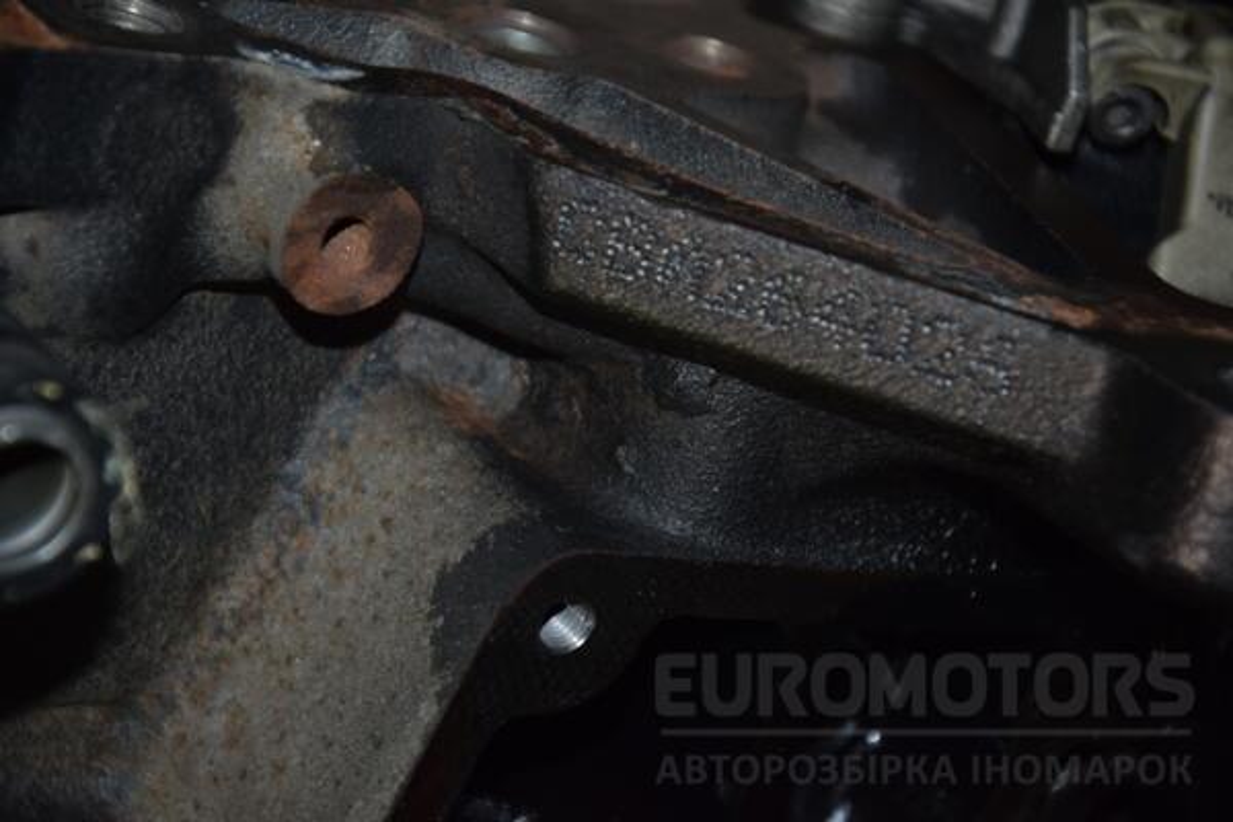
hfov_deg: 13.0
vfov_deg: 8.7
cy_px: 411
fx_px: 5394
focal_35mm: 158
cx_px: 616
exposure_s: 1/60
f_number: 5.6
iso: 800
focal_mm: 105
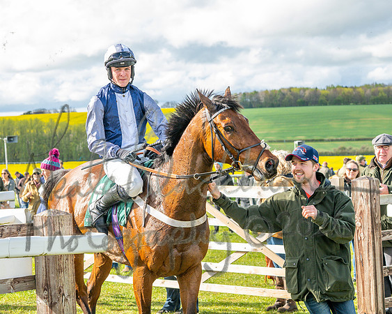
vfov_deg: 15.7
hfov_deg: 19.5
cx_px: 139
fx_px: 1137
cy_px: 135
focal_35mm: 98
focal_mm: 50
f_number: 4.5
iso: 400
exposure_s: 1/800
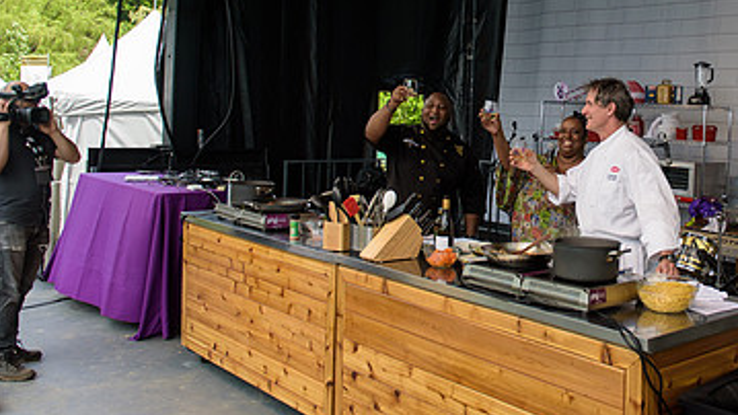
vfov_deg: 26.9
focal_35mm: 44
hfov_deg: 44.7
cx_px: 561
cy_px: 128
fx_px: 861
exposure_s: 1/1250
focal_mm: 26
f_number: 3.2
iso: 200
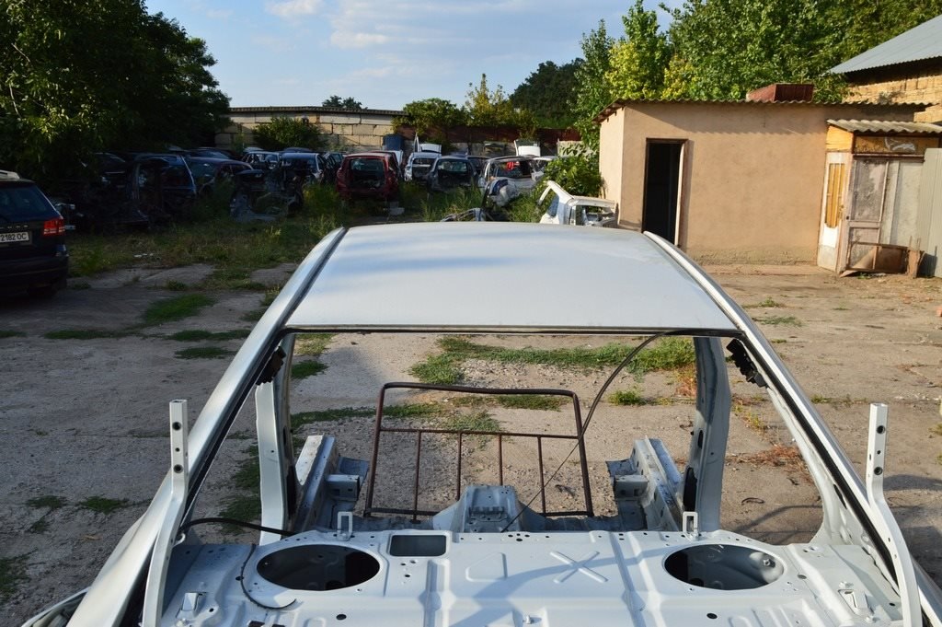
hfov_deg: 57.3
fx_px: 863
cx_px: 471
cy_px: 314
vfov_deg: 39.9
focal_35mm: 33
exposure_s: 1/400
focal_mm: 22
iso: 400
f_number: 11
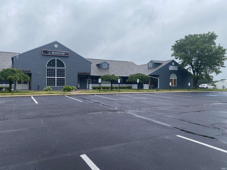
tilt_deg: +0.2
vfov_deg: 53.1
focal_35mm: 26
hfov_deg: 67.3
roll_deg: +0.0
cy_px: 85
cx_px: 114
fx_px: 170
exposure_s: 1/833
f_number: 1.8
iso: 32
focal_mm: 4.25
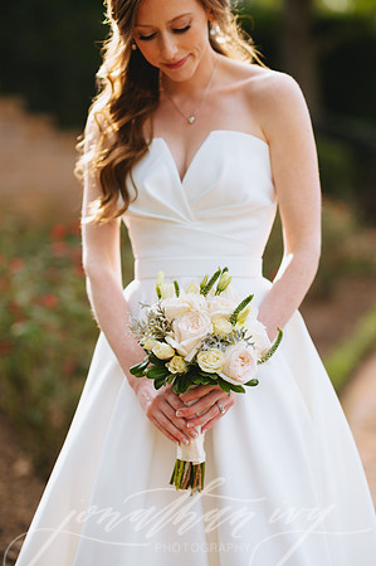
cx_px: 188
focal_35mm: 85
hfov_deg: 16.0
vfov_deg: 23.9
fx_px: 1335
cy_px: 283
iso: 100
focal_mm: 85
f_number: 2
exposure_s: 1/1000
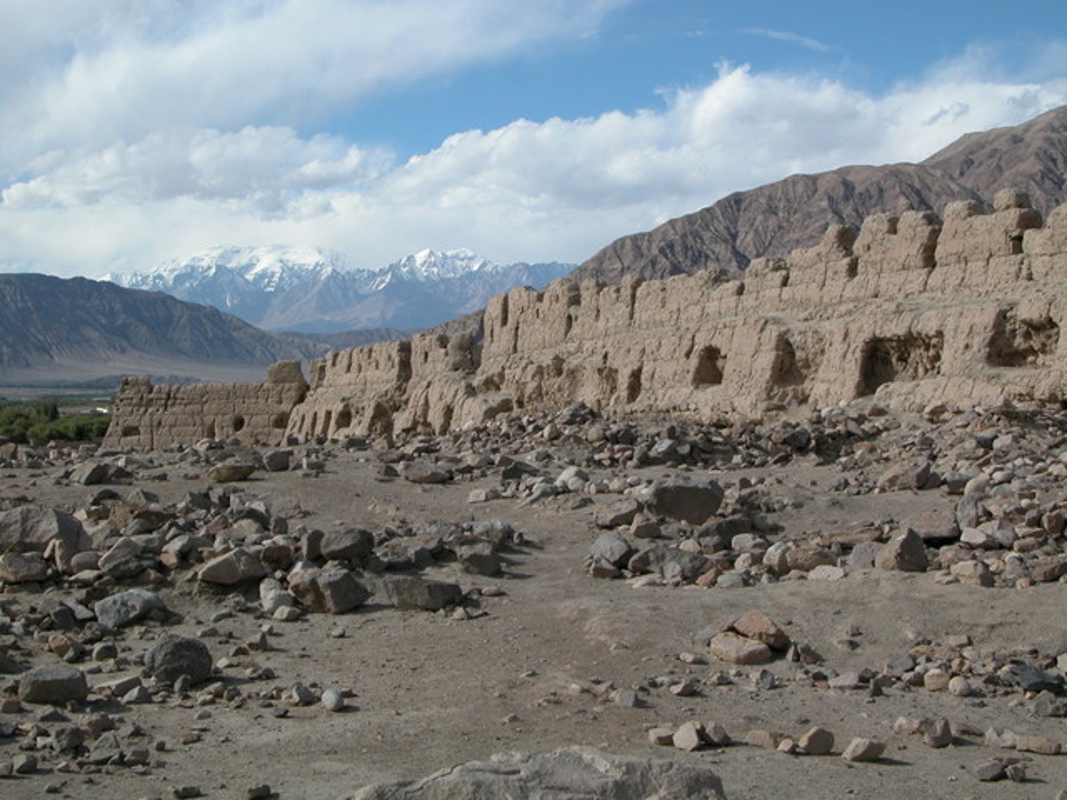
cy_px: 400
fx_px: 1788
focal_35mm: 58
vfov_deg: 25.2
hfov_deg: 33.2
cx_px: 534
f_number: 7
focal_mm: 14.7
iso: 100
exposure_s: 1/429
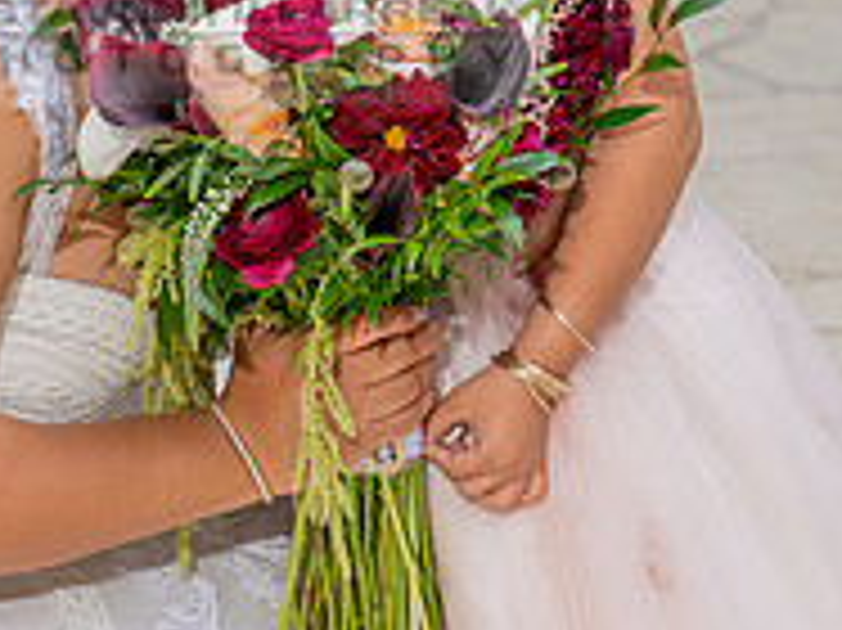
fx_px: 5664
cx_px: 56
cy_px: -64
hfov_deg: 8.5
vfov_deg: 6.3
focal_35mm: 233
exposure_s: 1/200
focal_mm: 70
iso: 200
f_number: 5
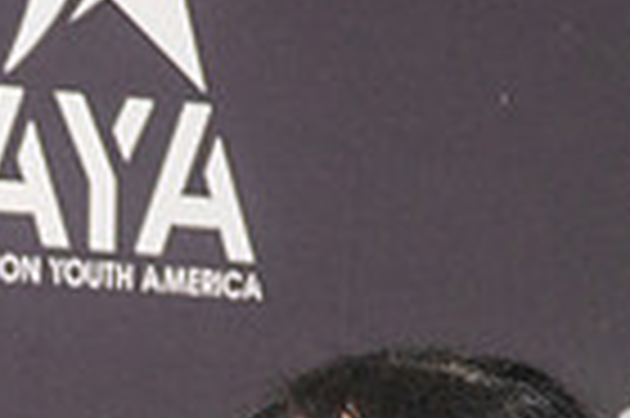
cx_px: -337
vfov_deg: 3.7
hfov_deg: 5.5
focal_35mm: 371
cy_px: 687
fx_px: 6485
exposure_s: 1/160
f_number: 4
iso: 640
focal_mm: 75
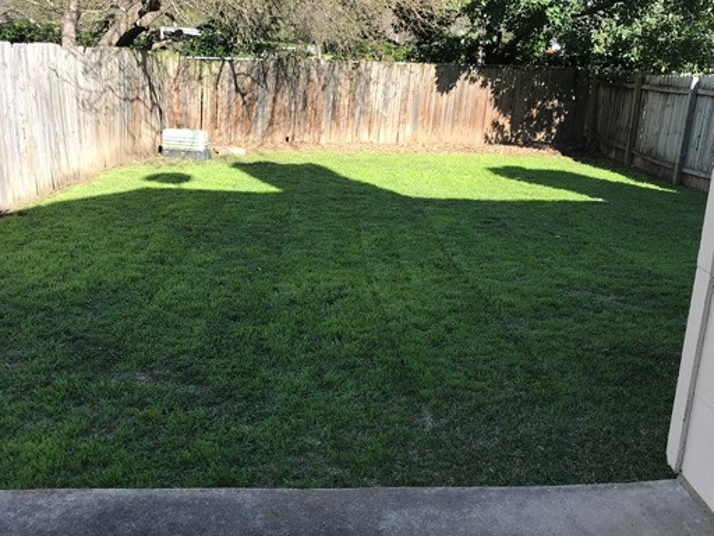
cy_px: 264
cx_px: 372
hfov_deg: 52.6
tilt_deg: -15.4
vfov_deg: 40.7
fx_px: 722
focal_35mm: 35
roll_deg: -3.1
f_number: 1.8
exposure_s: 1/606
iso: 20
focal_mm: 3.99
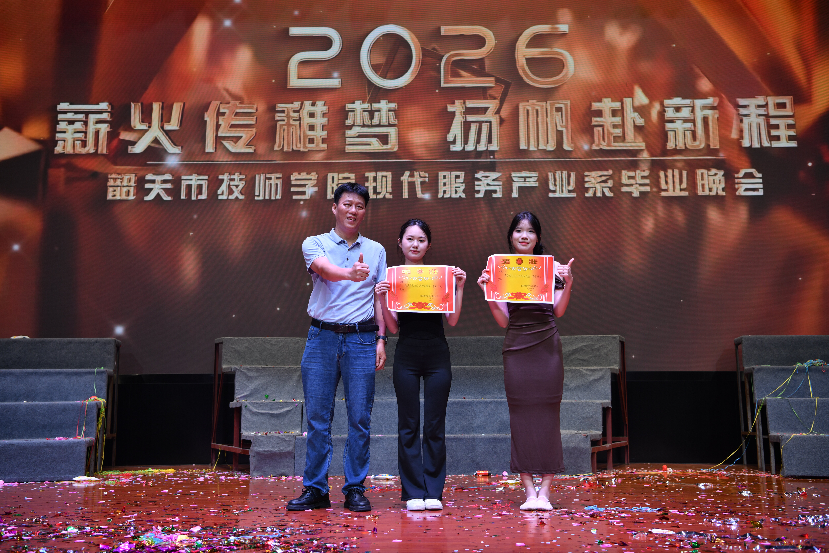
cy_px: 276
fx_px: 921
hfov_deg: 48.5
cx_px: 414
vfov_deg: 33.4
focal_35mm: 40
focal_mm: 40
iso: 100
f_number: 4
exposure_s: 1/60
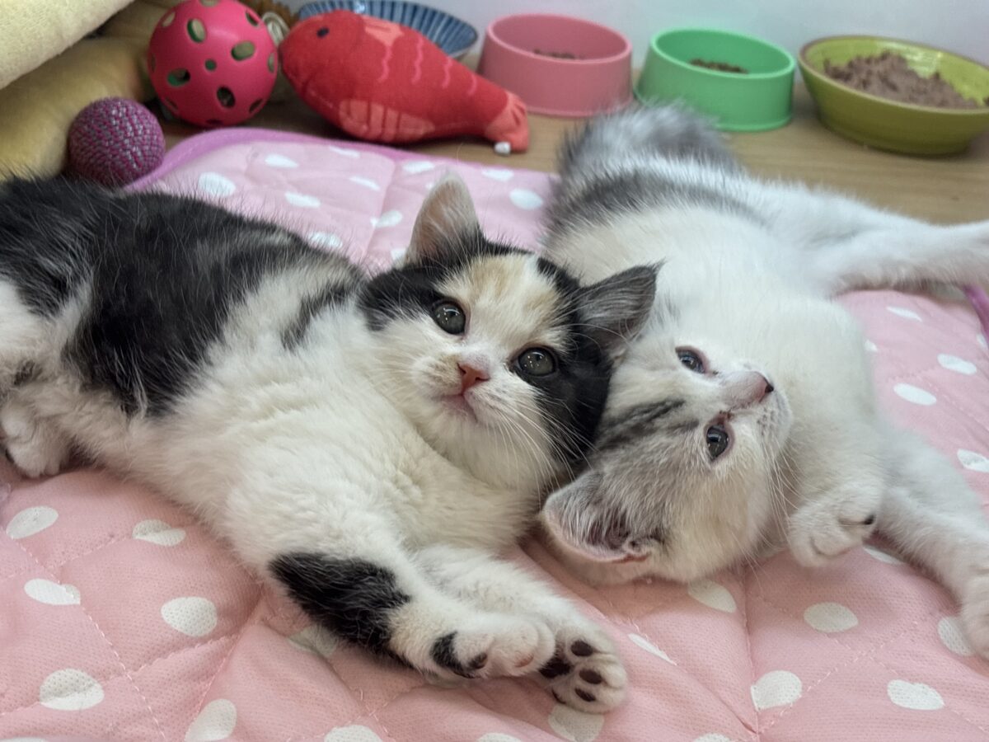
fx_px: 1486
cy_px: 371
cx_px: 494
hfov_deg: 36.8
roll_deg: -8.0
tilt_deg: -28.3
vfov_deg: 28.0
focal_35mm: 52
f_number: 1.6
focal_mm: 5.96
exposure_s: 1/50
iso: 25
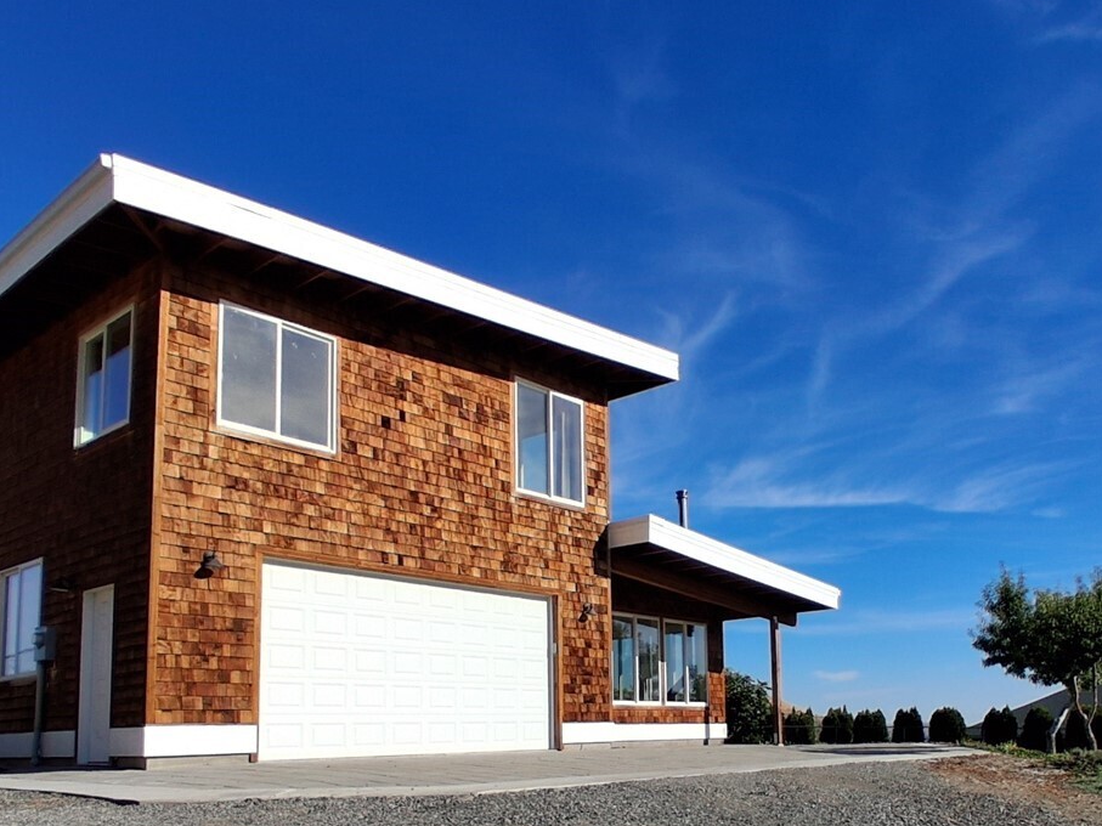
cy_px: 651
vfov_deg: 44.7
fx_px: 955
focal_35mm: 30
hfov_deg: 59.1
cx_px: 697
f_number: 2.2
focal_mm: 1.4
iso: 50
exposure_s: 1/2088
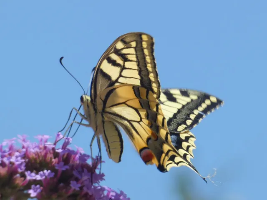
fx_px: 2245
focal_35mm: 291
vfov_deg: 5.1
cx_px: 134
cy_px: 100
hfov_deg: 6.8
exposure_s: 1/160
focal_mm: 52.2
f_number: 5.5
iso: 80
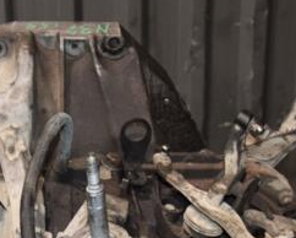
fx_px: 764
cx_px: 78
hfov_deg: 21.8
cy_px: 231
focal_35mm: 87
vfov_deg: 17.3
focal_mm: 25
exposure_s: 1/60
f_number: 5
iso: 800
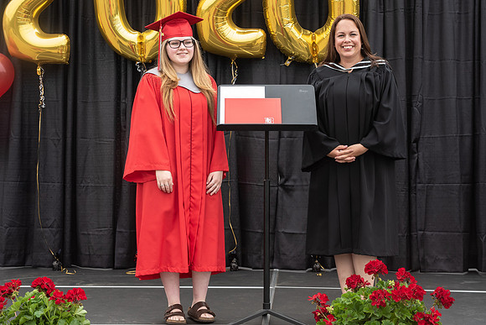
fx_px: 969
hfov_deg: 28.1
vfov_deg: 19.0
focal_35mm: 72
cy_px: 139
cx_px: 231
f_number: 5.6
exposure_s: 1/320
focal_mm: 52
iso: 500
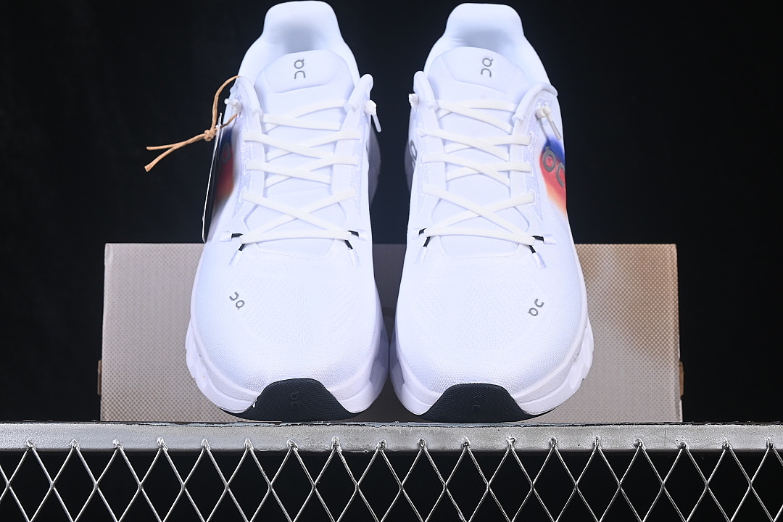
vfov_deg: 18.2
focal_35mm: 75
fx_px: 1631
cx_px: 392
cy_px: 261
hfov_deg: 27.0
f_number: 8
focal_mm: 50
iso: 160
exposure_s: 1/80
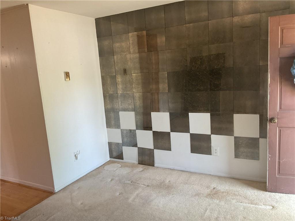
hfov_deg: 61.7
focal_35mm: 29
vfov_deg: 48.2
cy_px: 110
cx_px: 148
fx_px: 247
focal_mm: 3
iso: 80
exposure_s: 1/60
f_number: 1.8
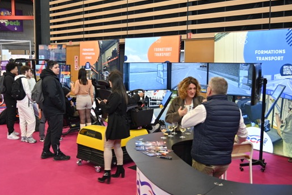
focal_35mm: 40
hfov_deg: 48.4
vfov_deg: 33.4
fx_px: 325
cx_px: 131
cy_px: 97
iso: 640
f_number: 4.2
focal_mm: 32
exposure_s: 1/60
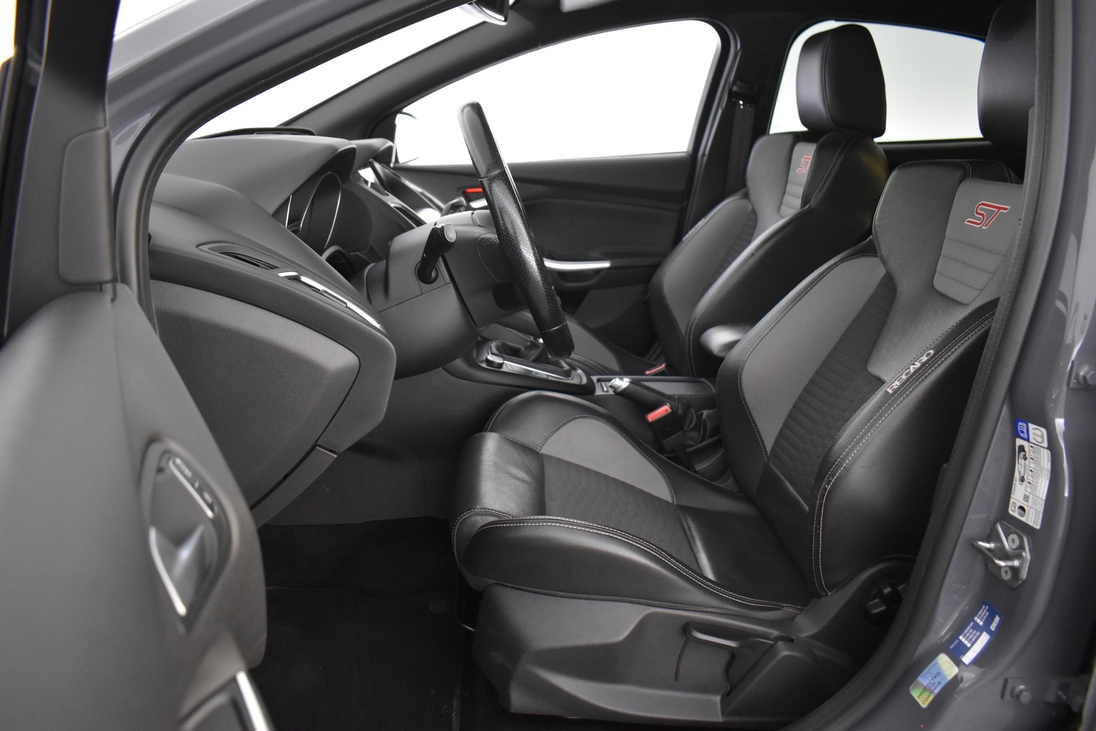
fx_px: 822
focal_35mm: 27
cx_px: 548
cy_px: 366
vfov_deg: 47.9
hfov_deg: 67.4
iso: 3200
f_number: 3.5
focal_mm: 18
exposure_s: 1/20
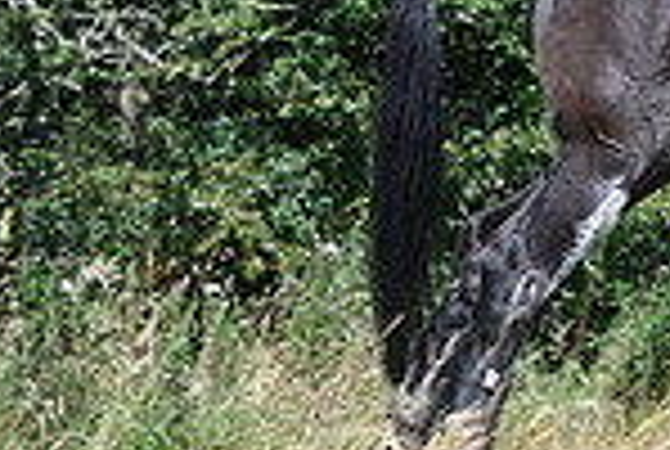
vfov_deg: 3.4
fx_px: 7608
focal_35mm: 408
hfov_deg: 5.0
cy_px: -38
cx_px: 1232
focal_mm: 105
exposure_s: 1/1250
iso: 220
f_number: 4.5
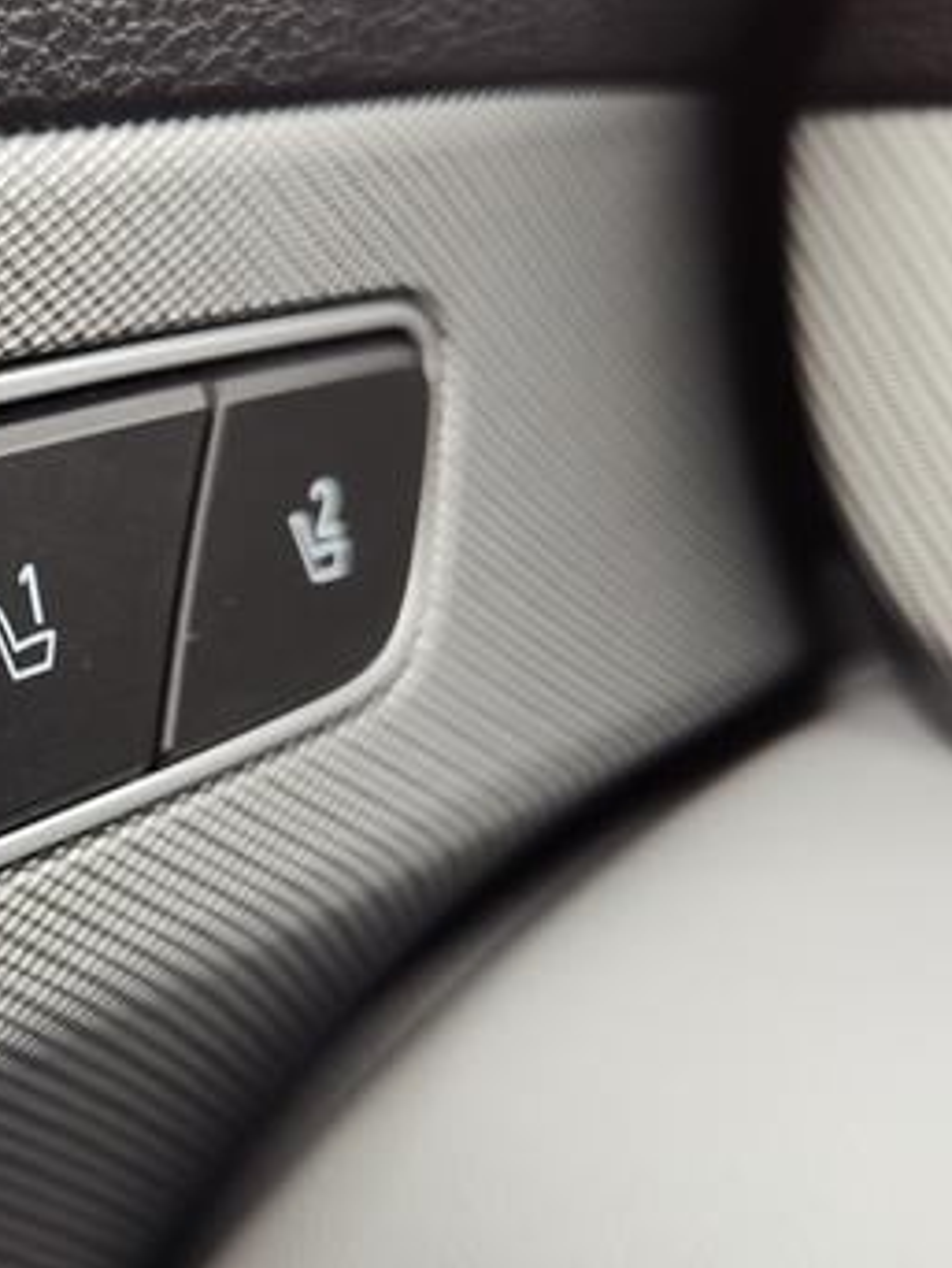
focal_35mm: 43
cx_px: -111
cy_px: 619
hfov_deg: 30.0
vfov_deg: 43.8
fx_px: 1575
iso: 302
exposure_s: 1/60
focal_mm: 5.56
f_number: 1.88
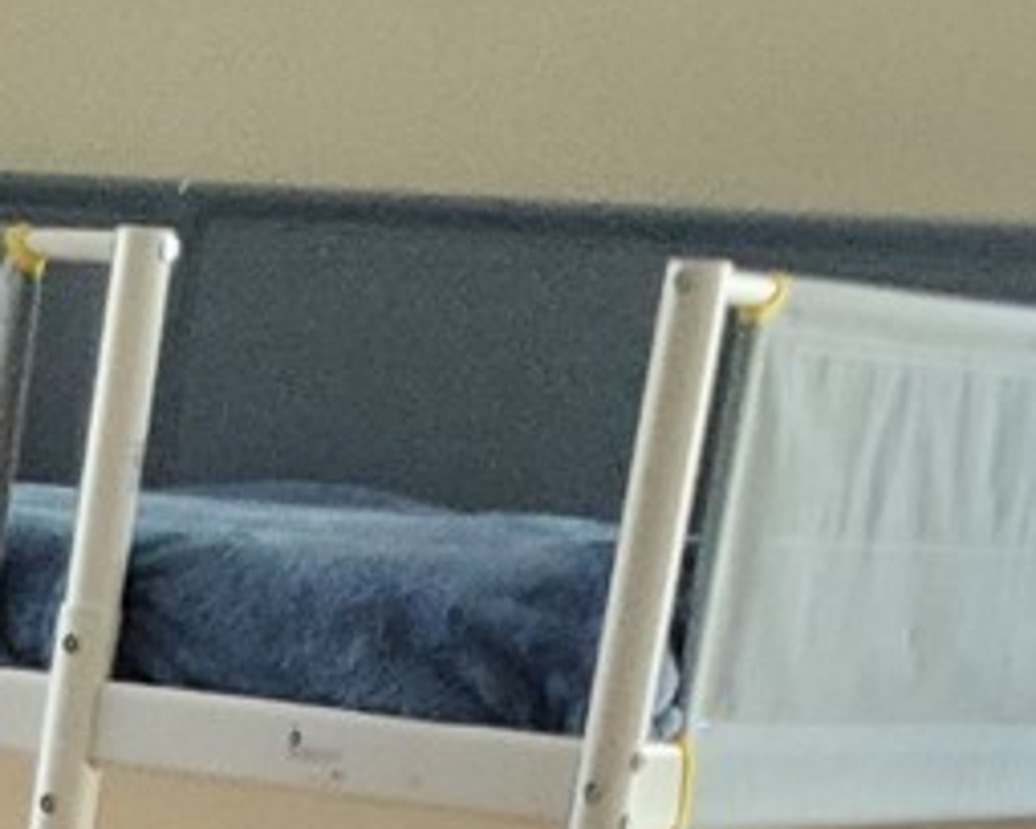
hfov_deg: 11.1
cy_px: 2028
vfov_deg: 8.8
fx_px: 4875
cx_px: -959
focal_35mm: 159
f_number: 1.5
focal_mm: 4.3
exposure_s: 1/120
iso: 250
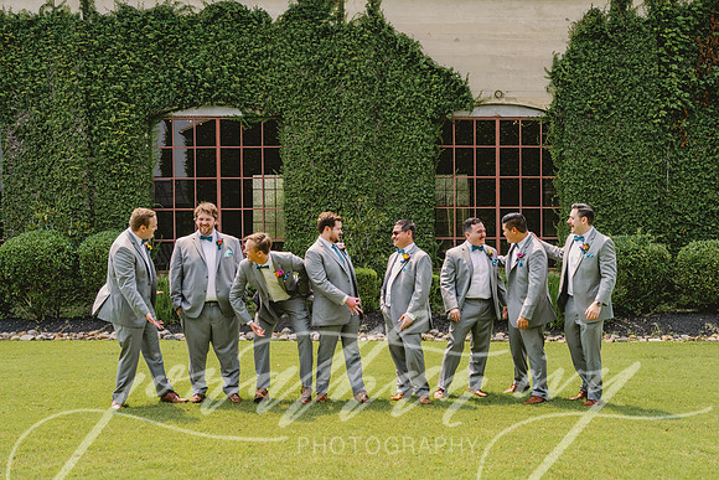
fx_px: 821
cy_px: 261
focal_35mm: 41
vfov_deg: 32.6
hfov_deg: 47.2
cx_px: 395
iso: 400
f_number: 4
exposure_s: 1/2000
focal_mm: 34
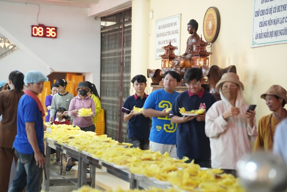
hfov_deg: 22.9
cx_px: 144
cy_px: 96
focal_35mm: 89
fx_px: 709
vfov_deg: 15.4
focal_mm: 89
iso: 4000
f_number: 2.8
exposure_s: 1/100
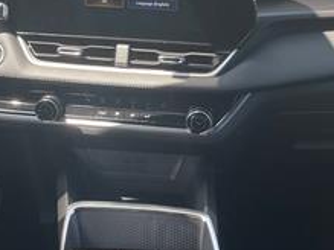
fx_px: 733
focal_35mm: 76
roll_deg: +2.4
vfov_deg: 19.4
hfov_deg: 25.6
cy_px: 114
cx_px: 114
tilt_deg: -27.9
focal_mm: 4.2
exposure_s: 1/121
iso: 50
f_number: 1.6
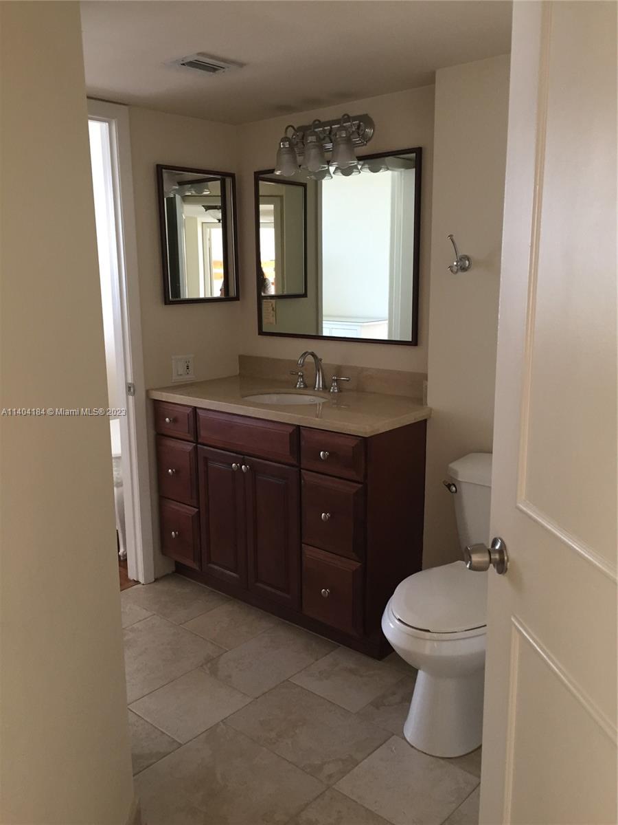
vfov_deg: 61.7
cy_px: 412
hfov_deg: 48.2
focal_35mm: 29
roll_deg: +1.0
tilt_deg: -10.5
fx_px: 690
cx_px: 309
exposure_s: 1/30
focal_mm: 4.15
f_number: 2.2
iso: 100
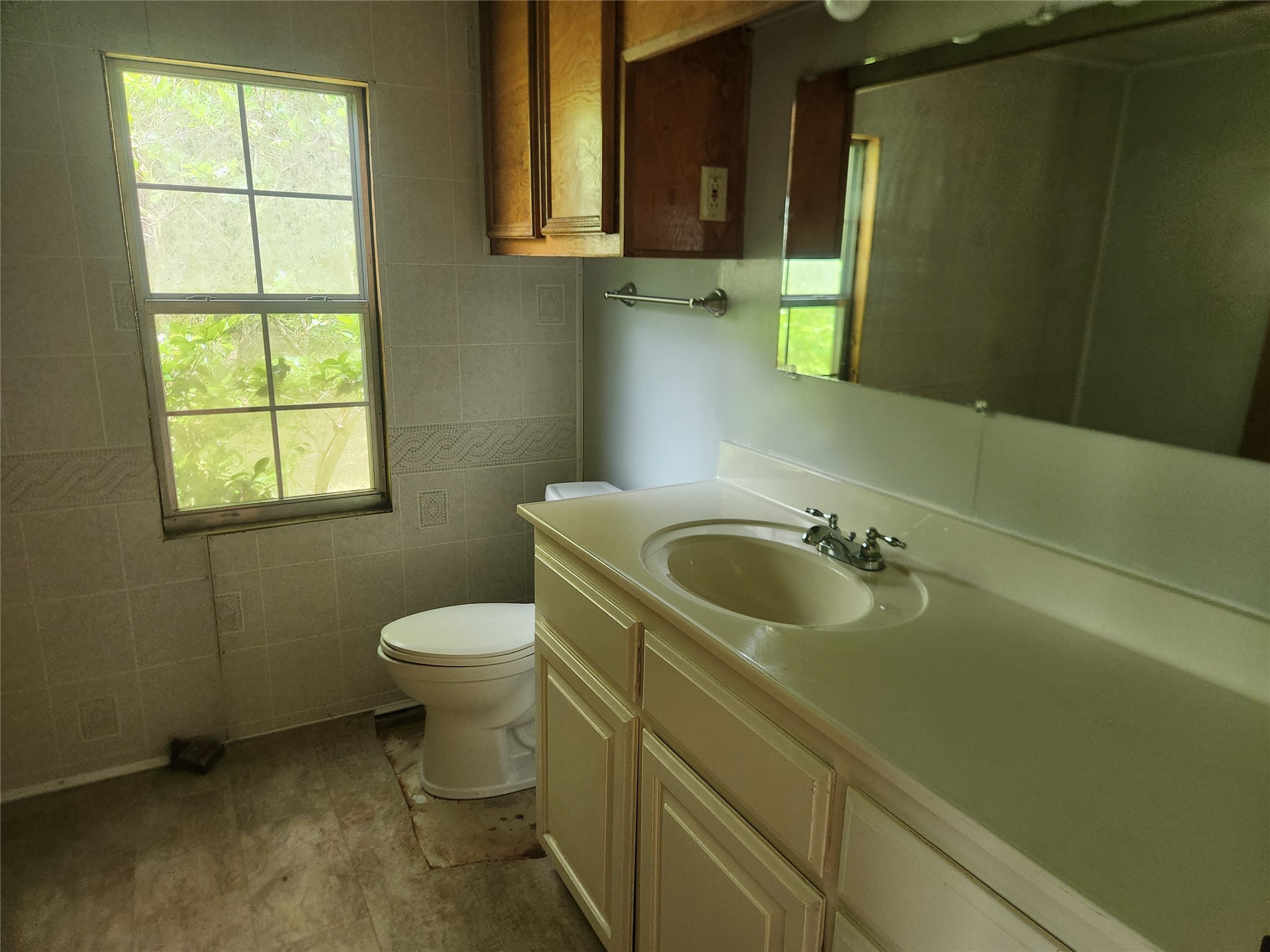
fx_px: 844
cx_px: 635
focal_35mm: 23
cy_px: 476
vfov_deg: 58.9
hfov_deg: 73.9
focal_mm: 5.4
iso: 400
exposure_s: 1/120
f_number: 1.8
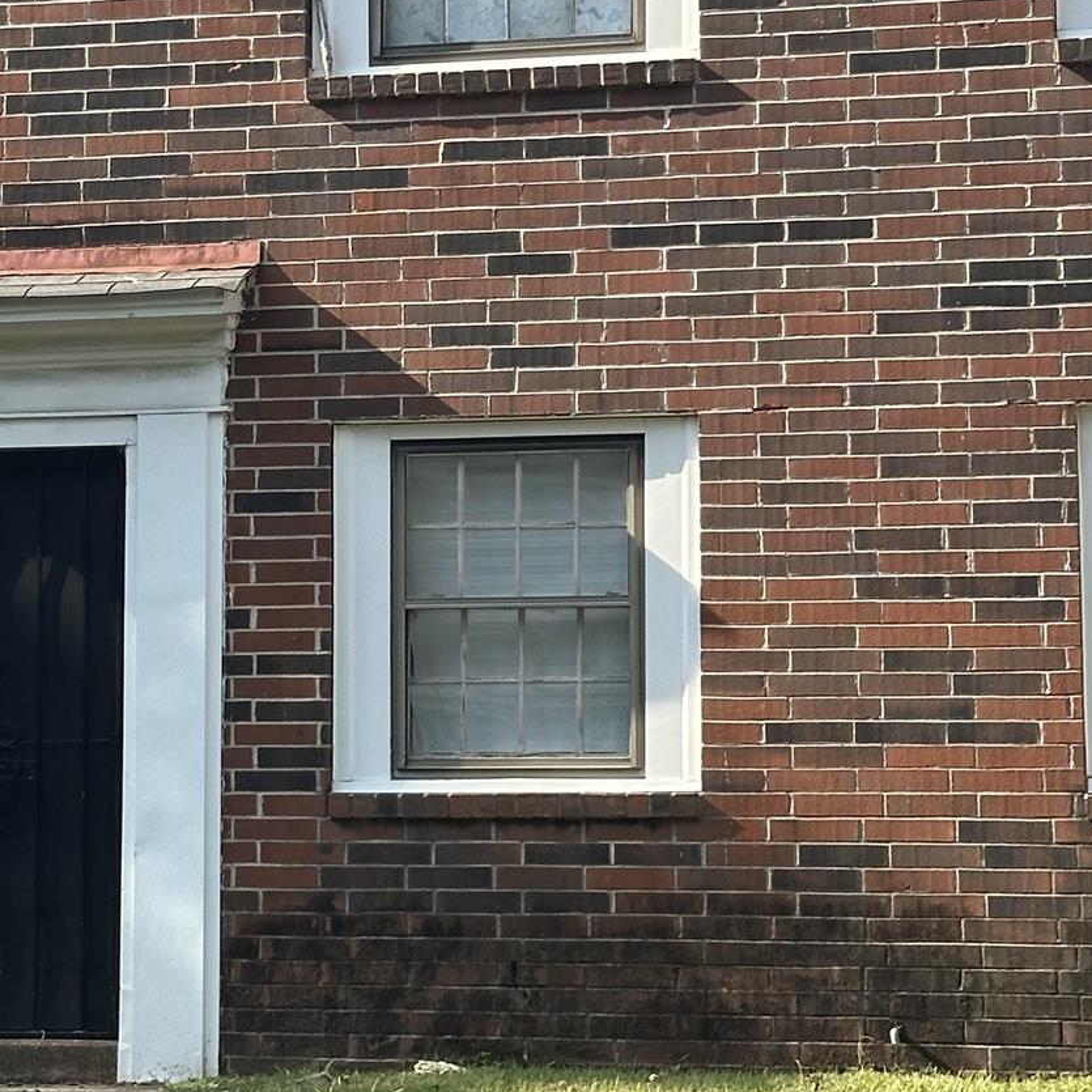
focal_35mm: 117
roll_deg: -1.4
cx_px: 251
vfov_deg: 14.9
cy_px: 310
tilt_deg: +7.6
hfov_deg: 14.8
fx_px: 4176
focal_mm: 6.86
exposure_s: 1/1414
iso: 64
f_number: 1.78
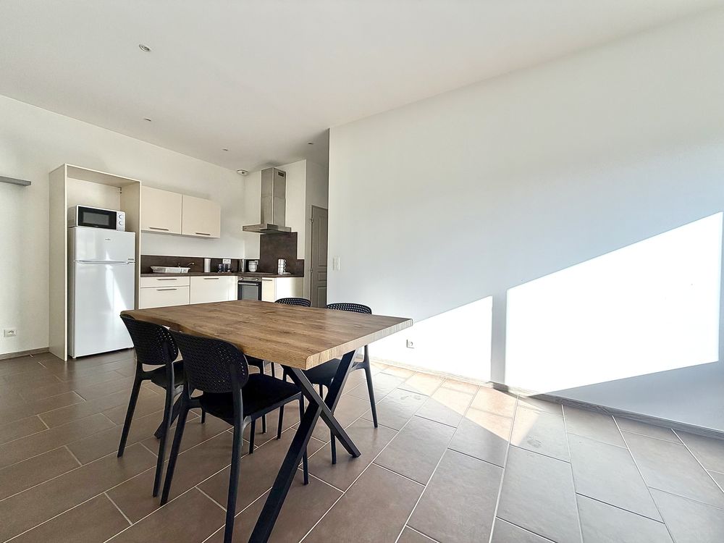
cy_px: 272
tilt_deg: -1.0
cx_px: 362
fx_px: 293
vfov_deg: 85.7
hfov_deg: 102.1
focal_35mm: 14
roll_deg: -1.2
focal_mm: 2.22
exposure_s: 1/344
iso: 50
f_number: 2.2
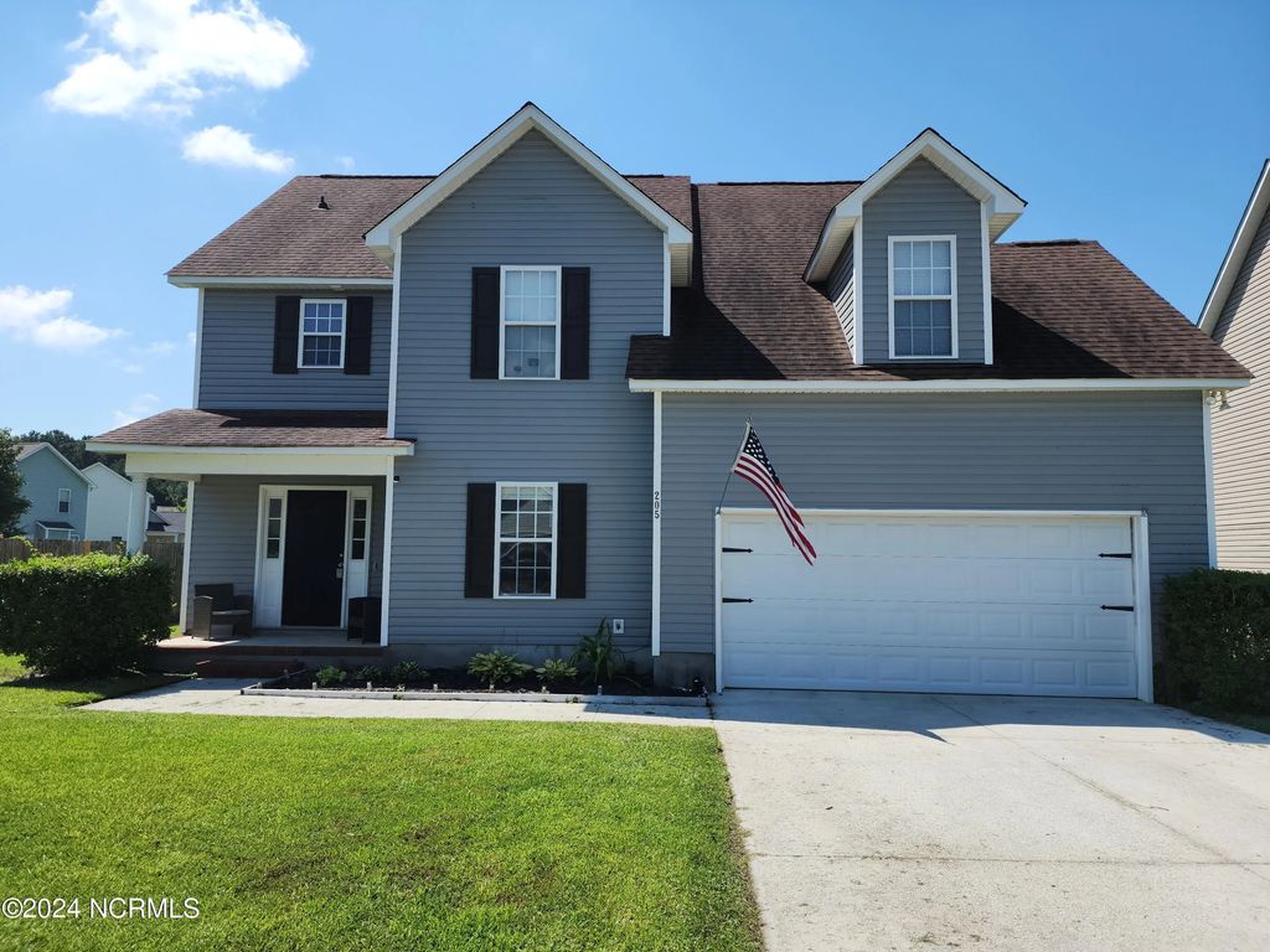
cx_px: 635
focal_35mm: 23
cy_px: 476
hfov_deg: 73.9
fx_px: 844
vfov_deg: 58.9
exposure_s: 1/1170
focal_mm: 6.4
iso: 12
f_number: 1.8
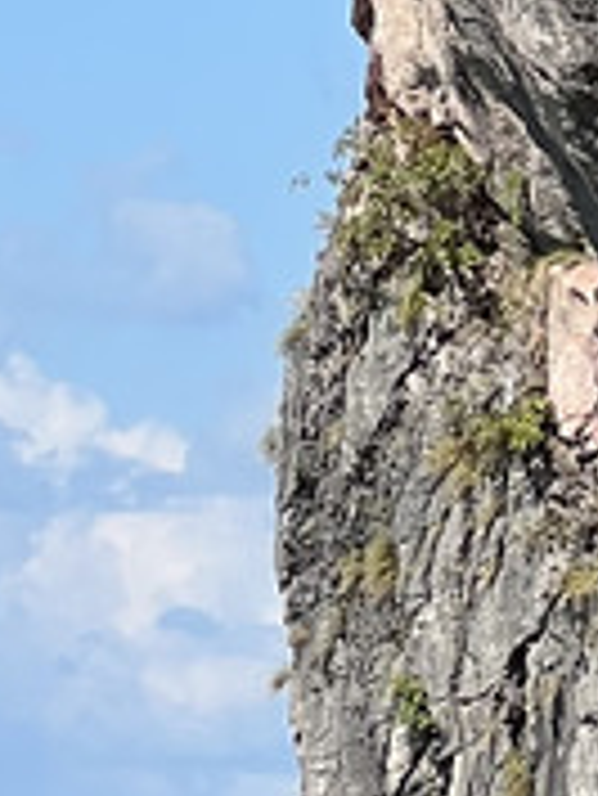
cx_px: 1794
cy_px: 809
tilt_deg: +2.4
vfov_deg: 3.8
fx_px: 12032
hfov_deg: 2.8
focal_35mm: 523
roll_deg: +0.3
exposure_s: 1/708
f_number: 2.8
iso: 32
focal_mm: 9
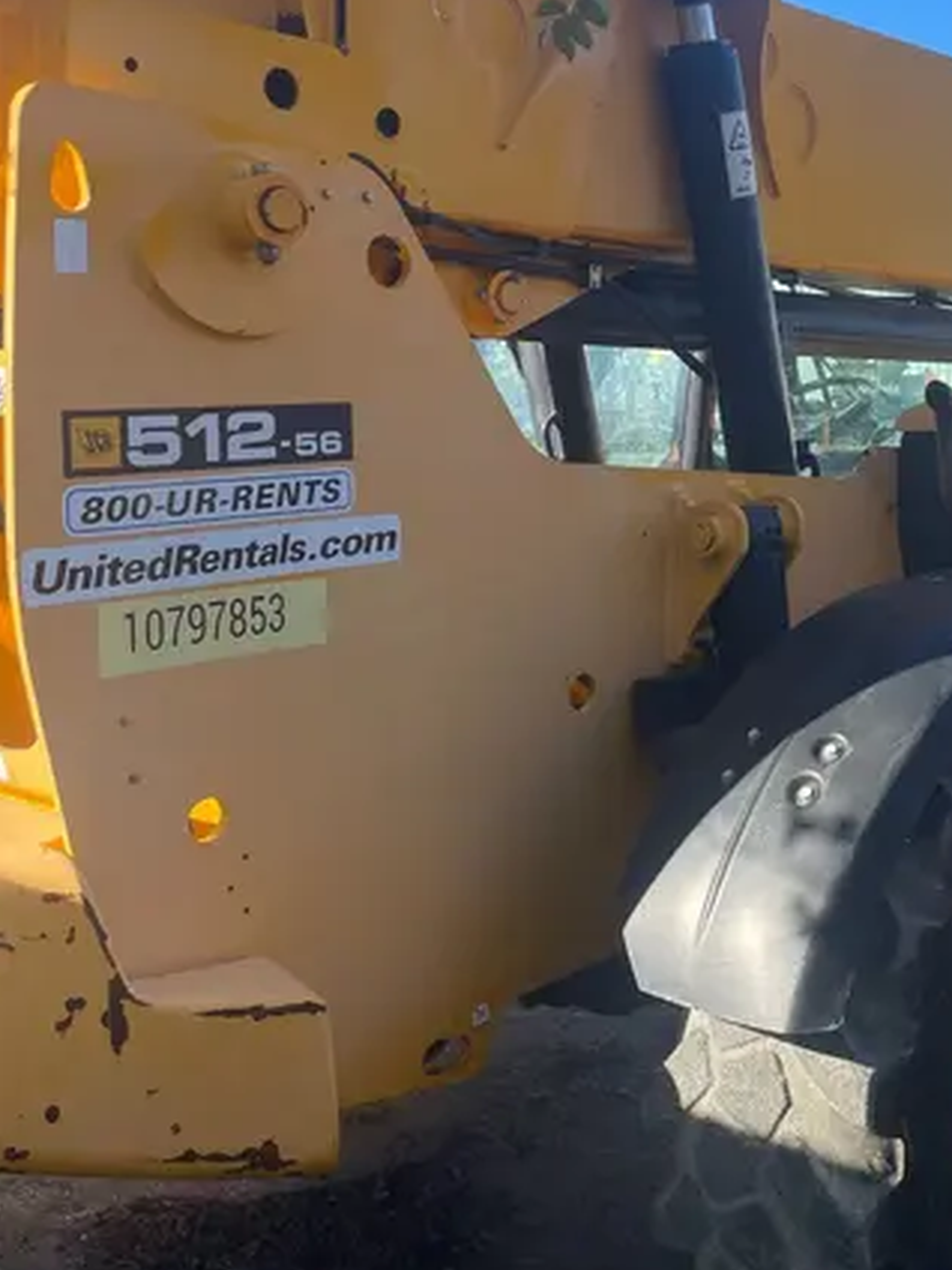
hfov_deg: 31.0
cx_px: 814
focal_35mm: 45
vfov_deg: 41.7
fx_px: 1650
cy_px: 460
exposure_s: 1/1304
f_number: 1.6
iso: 32
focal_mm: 4.2
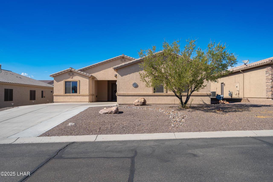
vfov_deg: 52.0
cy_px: 91
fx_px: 187
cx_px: 136
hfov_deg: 72.3
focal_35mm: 25
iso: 100
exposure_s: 1/640
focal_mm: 24
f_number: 6.3
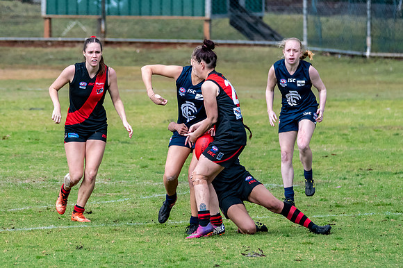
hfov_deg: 2.7
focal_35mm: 756
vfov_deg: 1.8
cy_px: 147
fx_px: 8461
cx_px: 147
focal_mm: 360
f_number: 7.1
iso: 1250
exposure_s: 1/3200
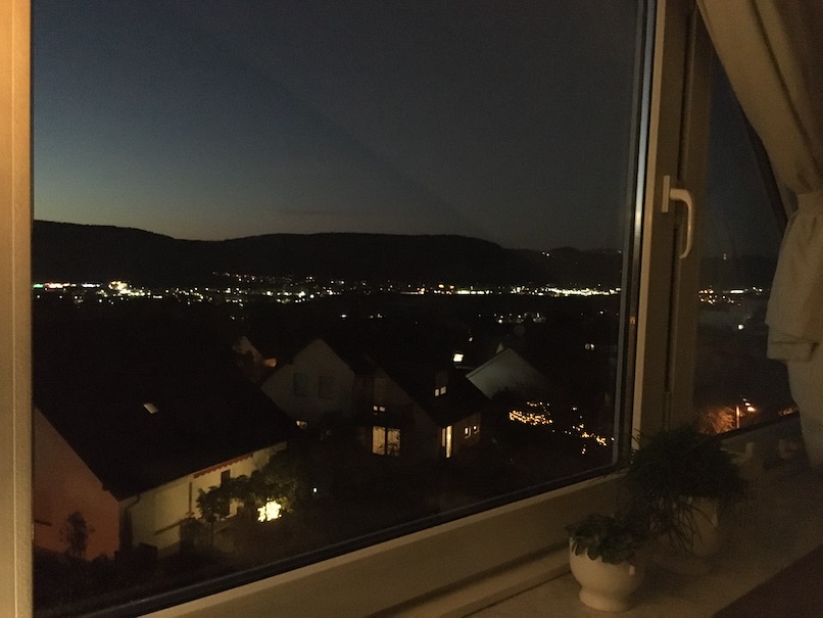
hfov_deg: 61.6
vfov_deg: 48.3
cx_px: 412
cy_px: 309
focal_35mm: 29
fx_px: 690
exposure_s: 1/17
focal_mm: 4.15
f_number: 2.2
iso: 2000
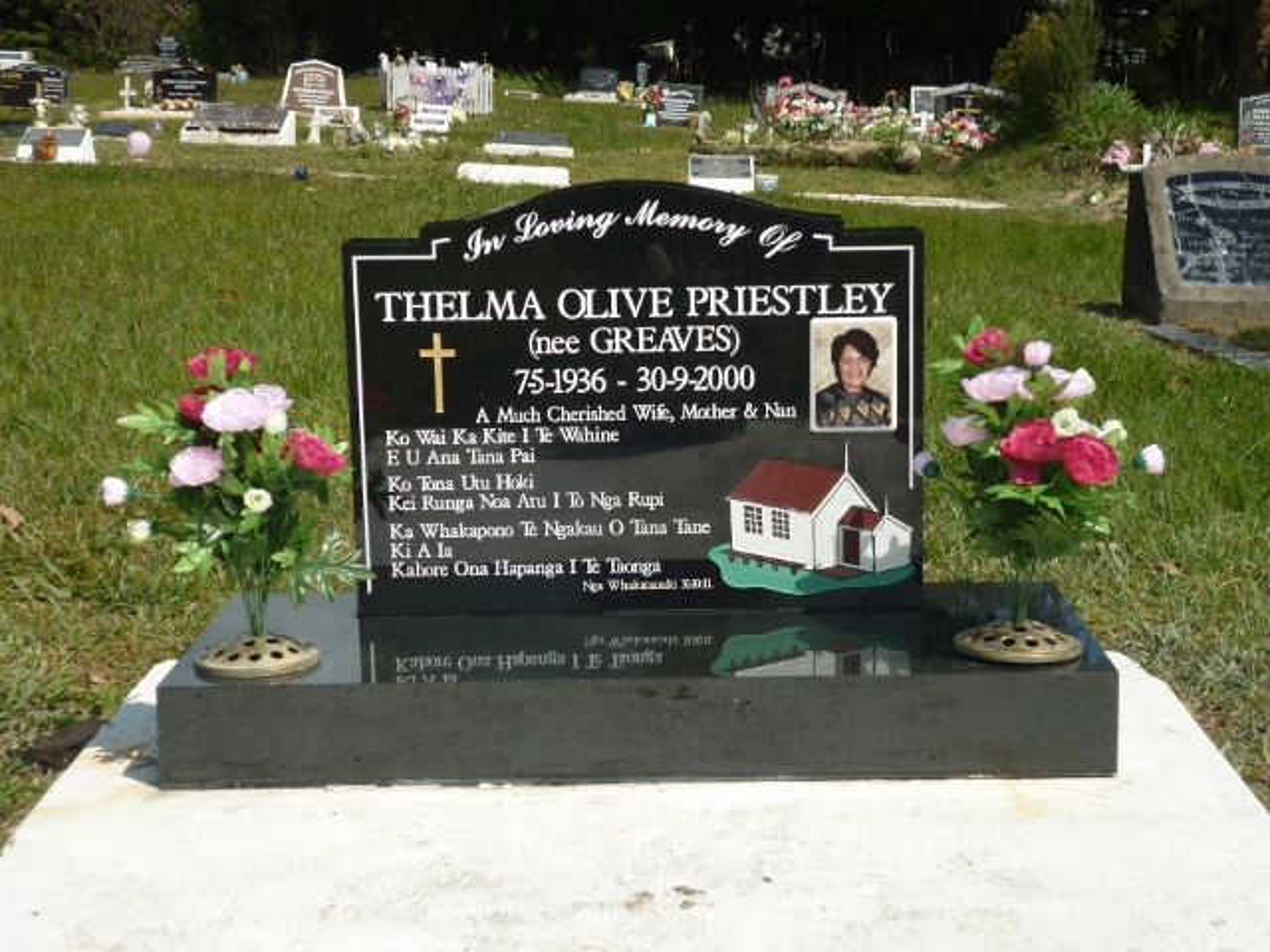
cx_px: 635
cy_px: 476
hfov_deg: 32.2
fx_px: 2201
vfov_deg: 24.4
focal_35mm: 60
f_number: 10
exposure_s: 1/160
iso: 80
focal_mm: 9.9
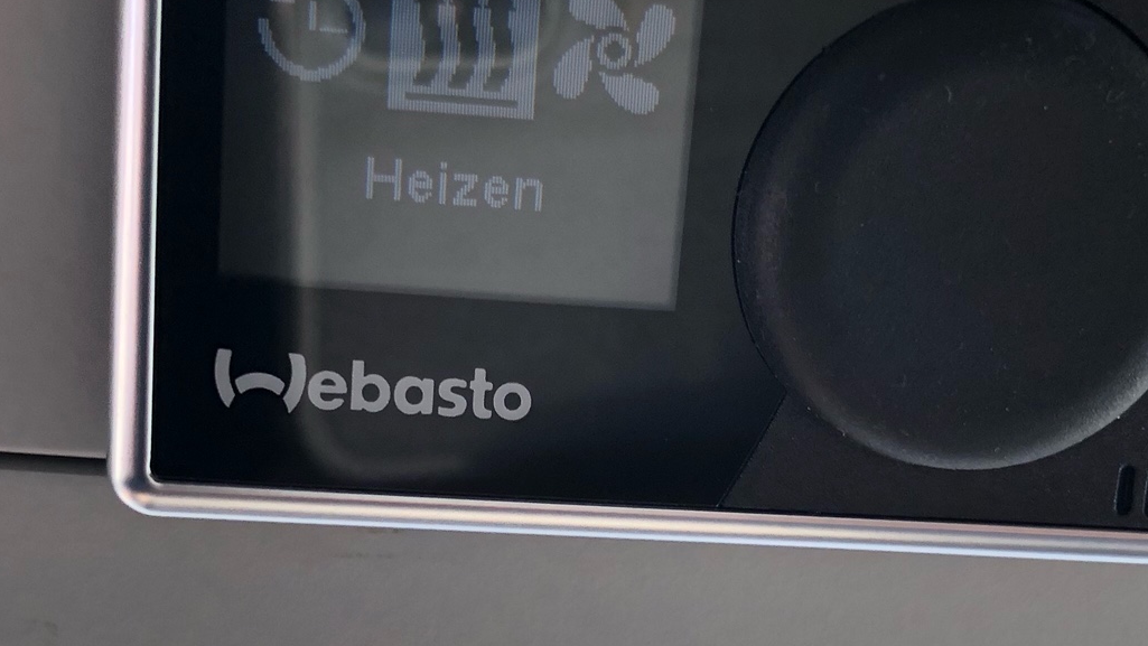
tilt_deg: +16.8
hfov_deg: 34.9
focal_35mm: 60
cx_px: 598
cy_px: 508
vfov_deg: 19.9
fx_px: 1827
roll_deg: -0.8
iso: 40
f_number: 1.8
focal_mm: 4
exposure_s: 1/120
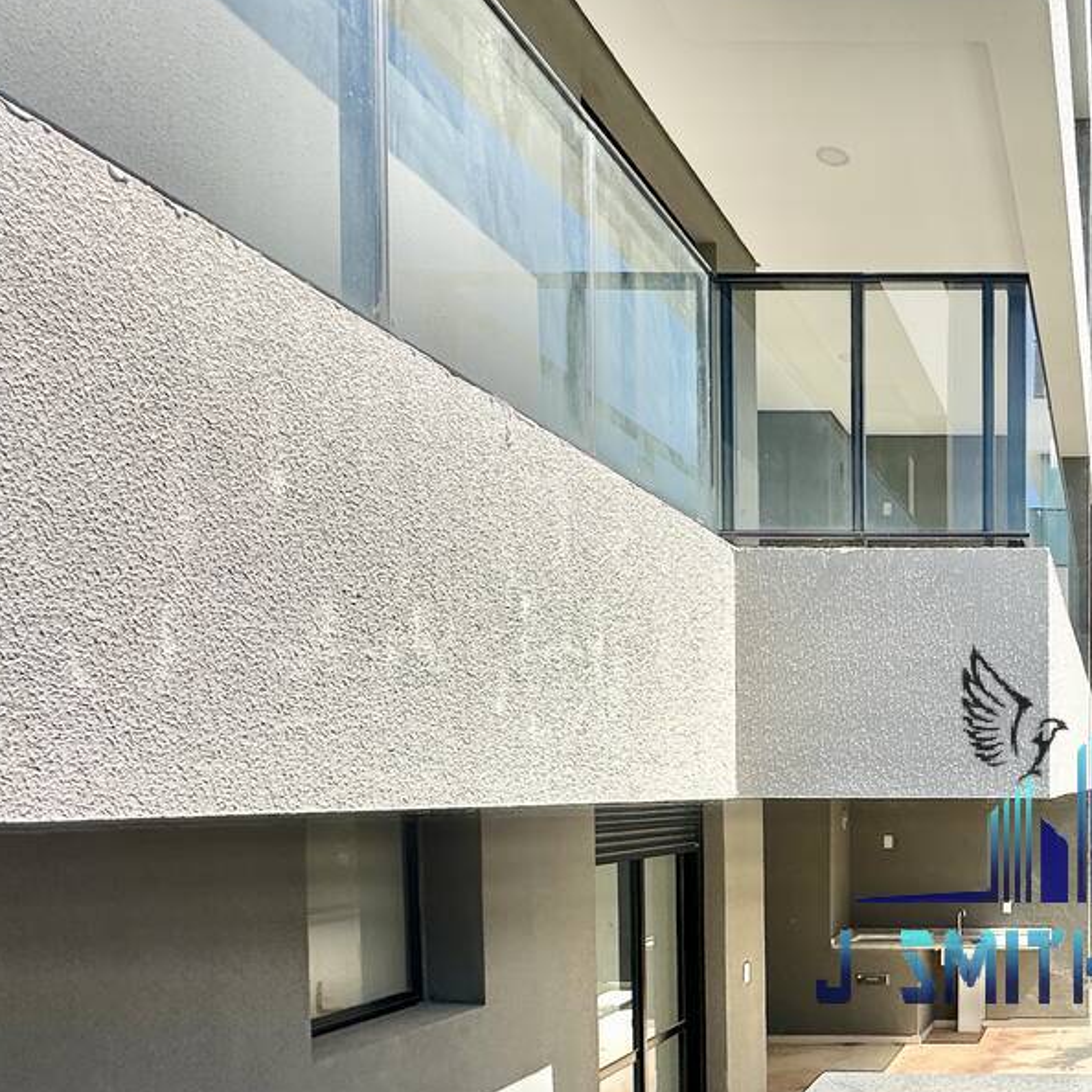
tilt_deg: -2.2
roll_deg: -0.8
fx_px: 1071
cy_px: 825
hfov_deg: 44.6
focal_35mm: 30
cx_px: 1125
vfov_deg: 51.6
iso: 50
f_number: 2.2
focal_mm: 2.22
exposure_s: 1/2174
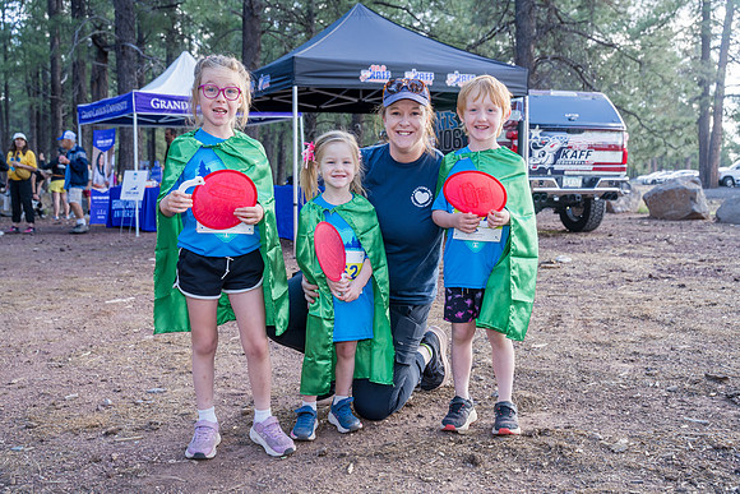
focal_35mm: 39
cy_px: 247
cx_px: 370
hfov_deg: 49.9
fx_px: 796
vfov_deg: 34.5
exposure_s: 1/100
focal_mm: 38.7
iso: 320
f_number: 5
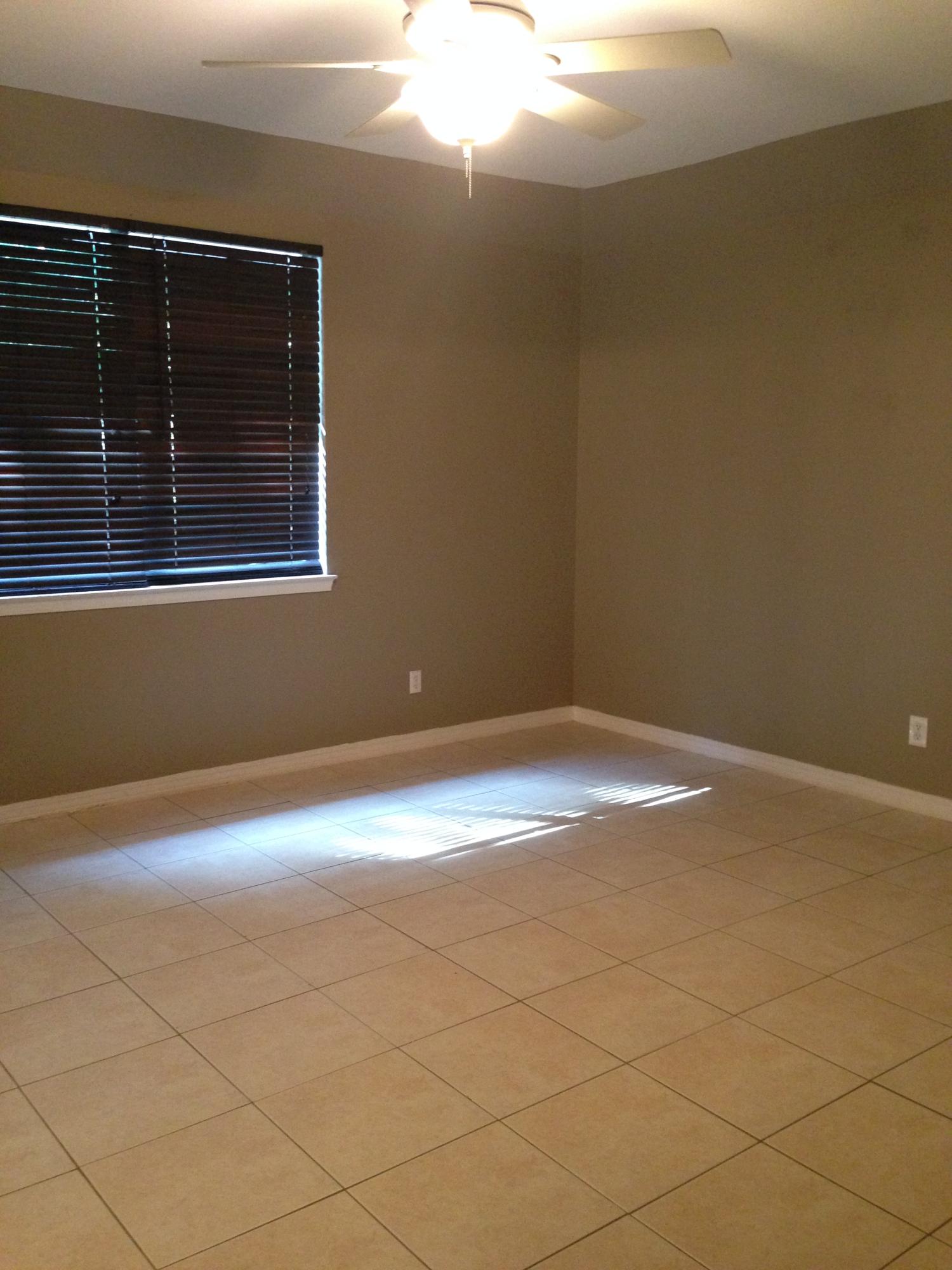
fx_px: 1210
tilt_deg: -6.3
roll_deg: -0.2
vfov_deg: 55.4
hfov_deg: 42.9
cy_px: 635
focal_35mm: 33
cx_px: 476
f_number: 2.4
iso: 320
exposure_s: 1/15
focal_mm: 4.12
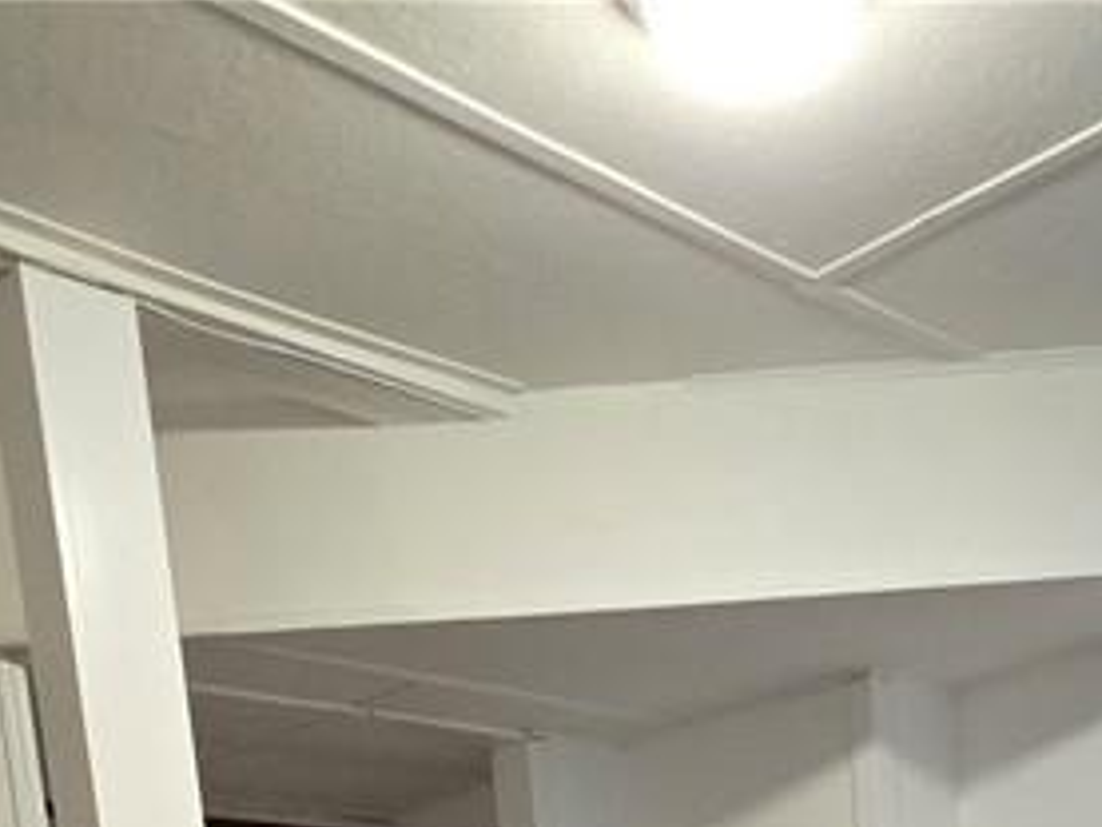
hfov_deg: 39.1
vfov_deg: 20.4
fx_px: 1529
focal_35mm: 48
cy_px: 1523
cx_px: 756
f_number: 2.2
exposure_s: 1/60
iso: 320
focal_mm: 2.2
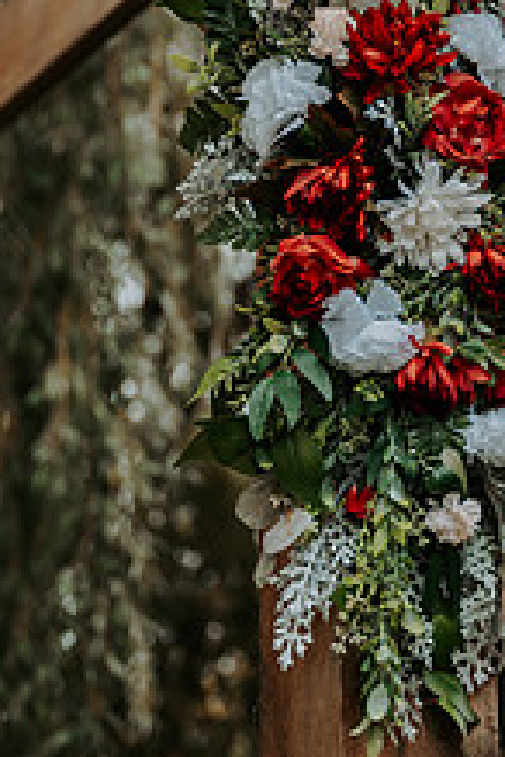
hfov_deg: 11.7
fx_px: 2462
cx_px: 406
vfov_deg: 17.5
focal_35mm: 117
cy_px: 259
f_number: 2.8
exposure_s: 1/1000
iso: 200
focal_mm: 57
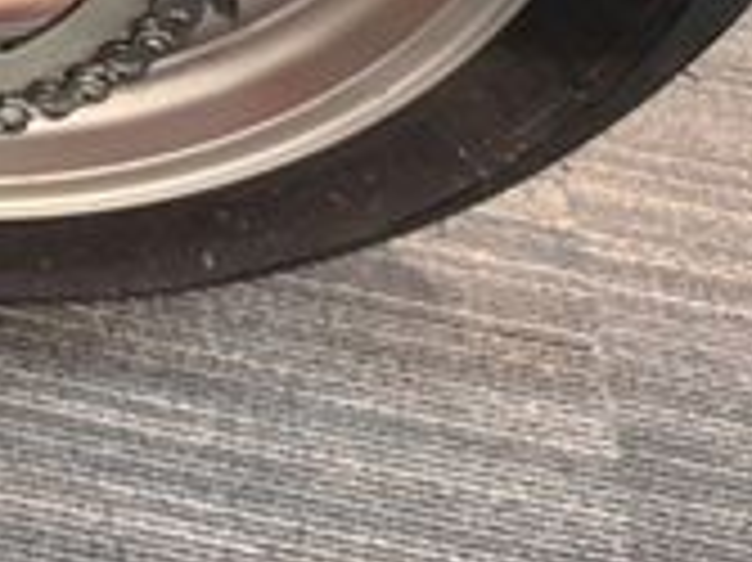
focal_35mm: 92
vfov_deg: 14.9
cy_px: -292
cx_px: -369
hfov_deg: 18.8
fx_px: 1997
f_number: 1.78
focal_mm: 6.76
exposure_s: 1/33
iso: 800
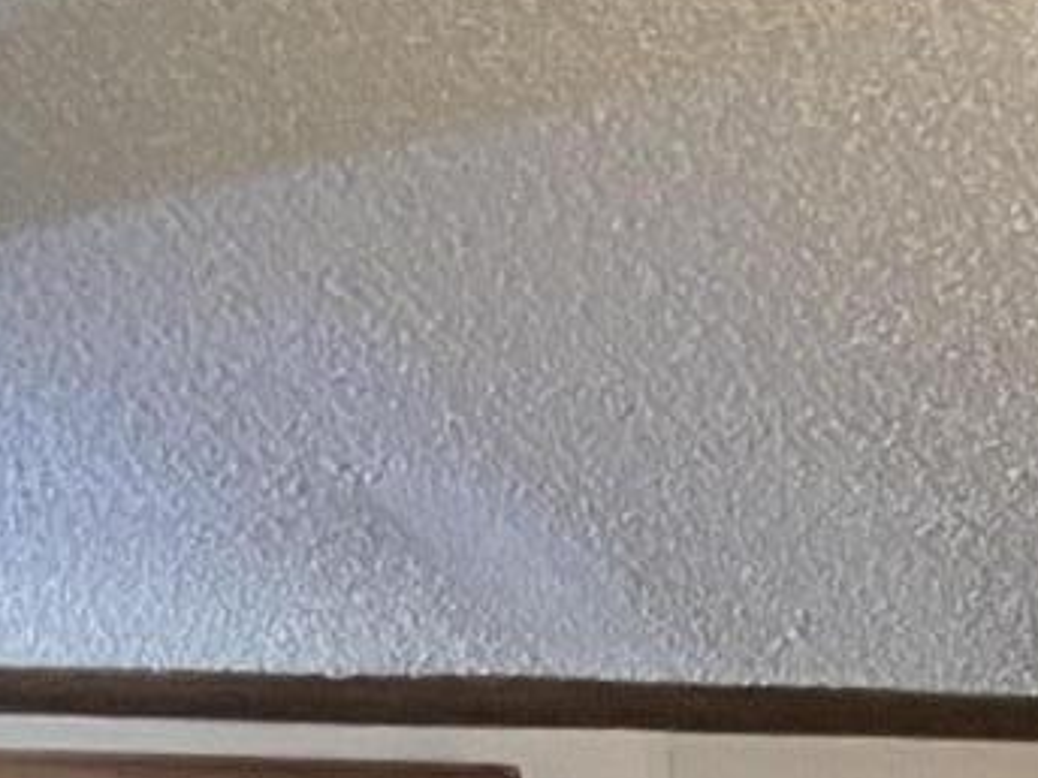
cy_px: 2123
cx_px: 2266
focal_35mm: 151
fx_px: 4528
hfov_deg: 11.4
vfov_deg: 8.6
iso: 640
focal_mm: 4.2
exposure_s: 1/30
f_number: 1.6
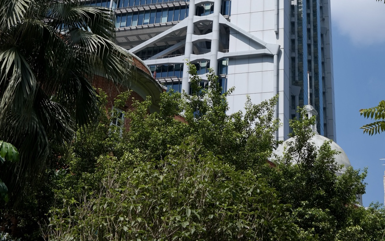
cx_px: 193
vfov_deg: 18.5
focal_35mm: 68
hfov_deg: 30.2
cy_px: -19
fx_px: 714
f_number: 7.1
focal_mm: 29
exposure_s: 1/320
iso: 100
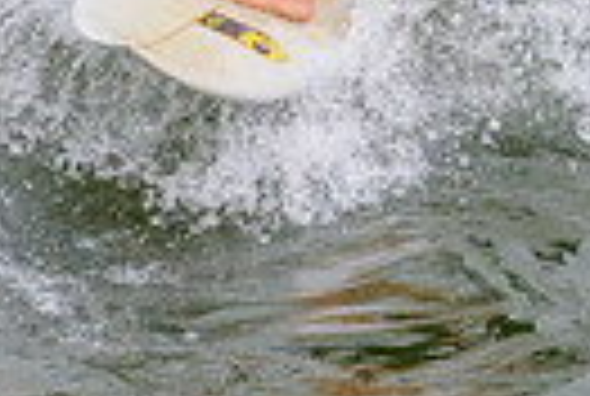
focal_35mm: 4242
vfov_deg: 0.3
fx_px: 69680
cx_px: 538
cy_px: -433
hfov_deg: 0.5
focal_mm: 800
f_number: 11
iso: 1000
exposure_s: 1/2000
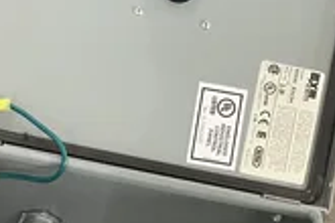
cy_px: 266
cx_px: 146
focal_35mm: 73
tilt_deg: -65.0
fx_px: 679
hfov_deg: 27.7
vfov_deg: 17.8
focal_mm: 3
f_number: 1.8
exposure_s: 1/60
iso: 250
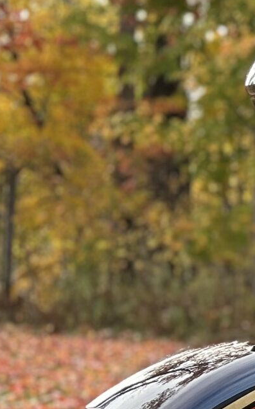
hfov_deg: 9.9
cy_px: 327
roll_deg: -2.3
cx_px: 671
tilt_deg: -1.6
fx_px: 1235
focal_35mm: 111
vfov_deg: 18.6
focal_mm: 5.7
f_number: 1.5
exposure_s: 1/365
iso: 50
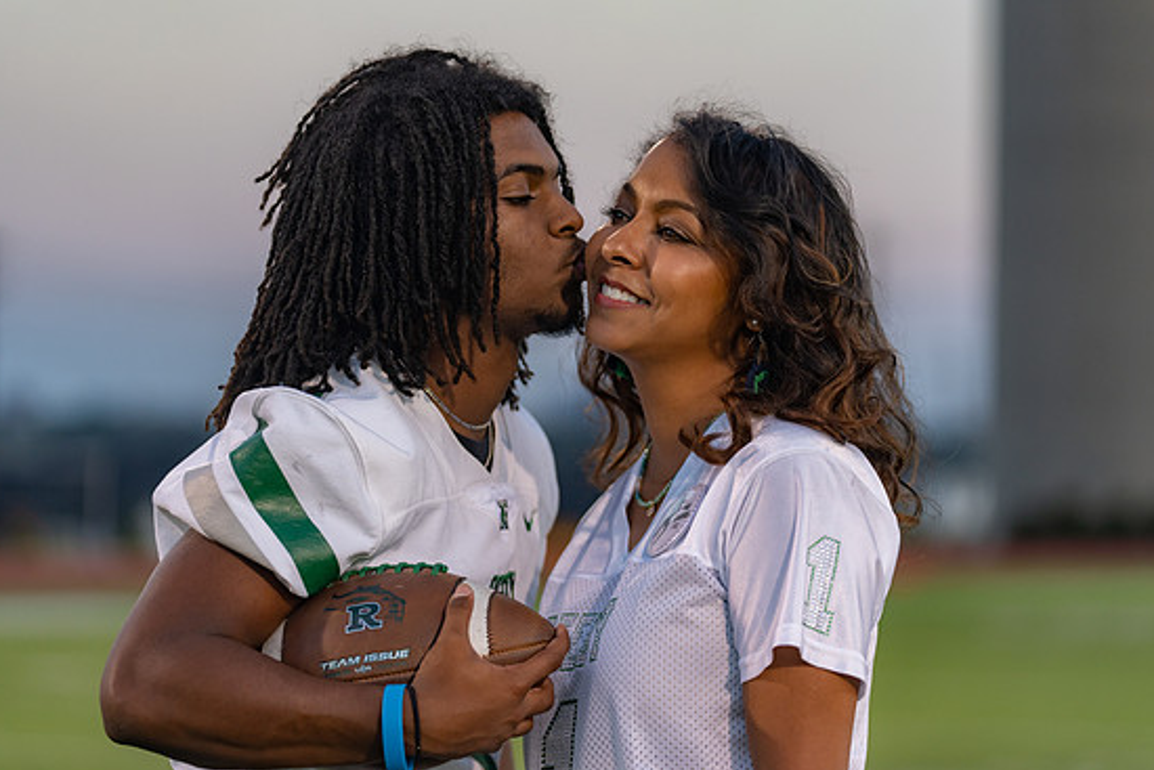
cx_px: 562
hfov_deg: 15.0
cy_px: 385
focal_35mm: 137
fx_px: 4392
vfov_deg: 10.0
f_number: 2.8
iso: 640
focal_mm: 130
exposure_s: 1/400
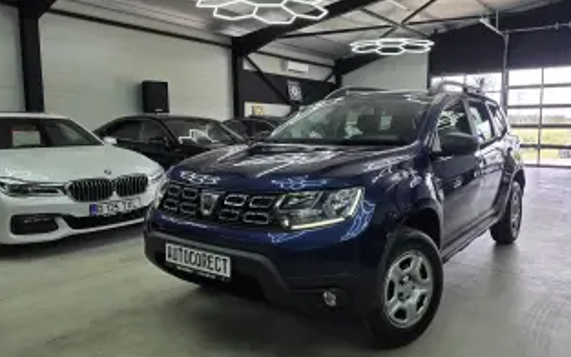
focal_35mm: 28
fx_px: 436
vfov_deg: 44.6
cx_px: 323
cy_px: 171
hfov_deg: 66.2
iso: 20
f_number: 1.7
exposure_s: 1/54.3
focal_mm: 6.25
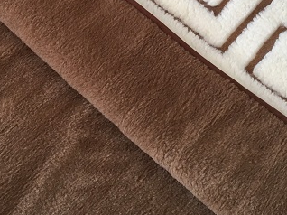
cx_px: 149
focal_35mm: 73
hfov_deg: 26.7
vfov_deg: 19.1
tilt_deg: -50.1
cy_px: -35
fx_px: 605
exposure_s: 1/33
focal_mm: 4.15
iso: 50
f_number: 2.2
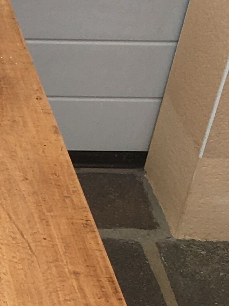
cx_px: -293
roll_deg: -0.7
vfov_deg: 13.2
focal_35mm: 149
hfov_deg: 9.1
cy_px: 255
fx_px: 1314
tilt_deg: -41.6
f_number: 2.2
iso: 25
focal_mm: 4.15
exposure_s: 1/411
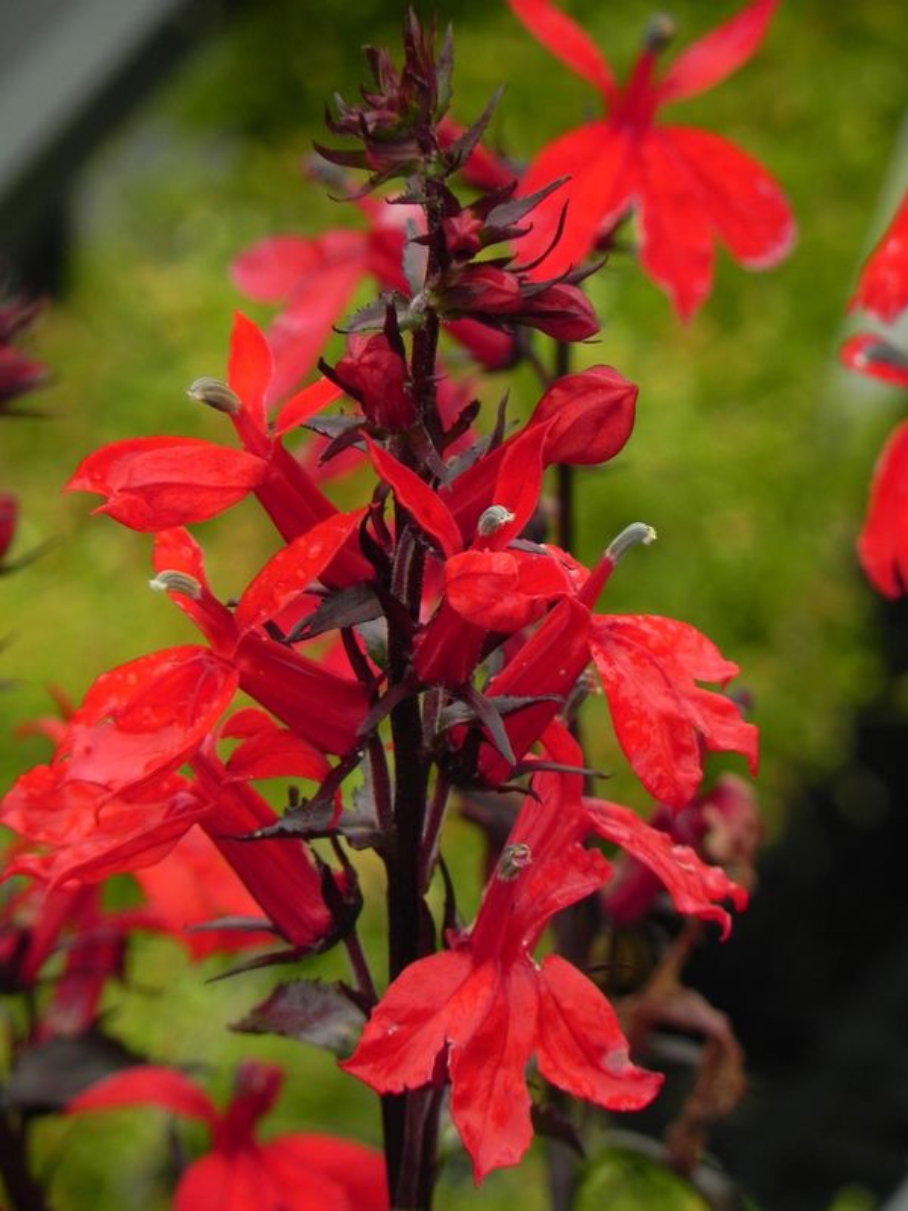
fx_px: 21159
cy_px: 606
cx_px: 454
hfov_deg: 2.5
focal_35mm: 605
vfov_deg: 3.3
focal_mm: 107.6
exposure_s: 1/80
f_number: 5
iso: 160
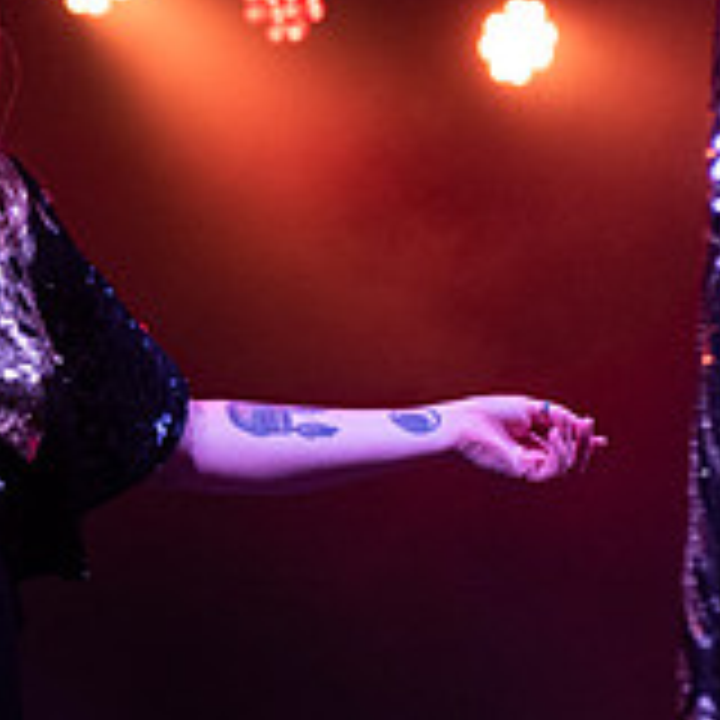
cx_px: -421
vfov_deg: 7.5
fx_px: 5483
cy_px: 227
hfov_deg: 7.4
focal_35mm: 233
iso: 2500
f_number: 3.5
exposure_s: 1/400
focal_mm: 70
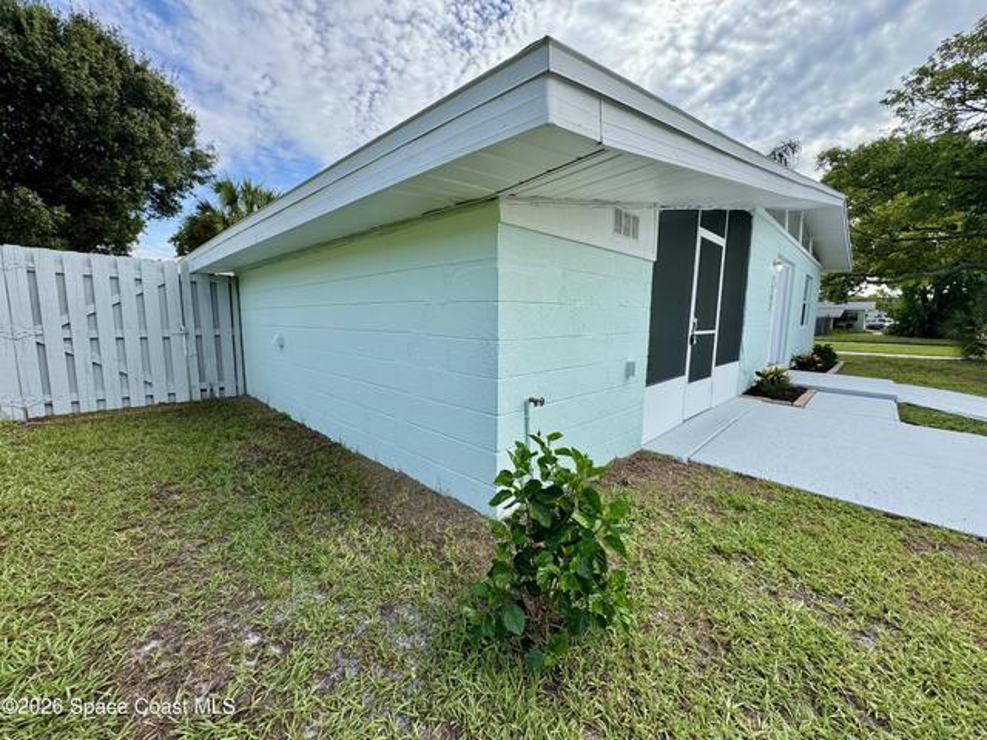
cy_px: 370
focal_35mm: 14
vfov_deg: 85.7
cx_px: 494
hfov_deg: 102.1
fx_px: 399
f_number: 2.2
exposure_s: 1/741
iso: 40
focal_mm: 2.22
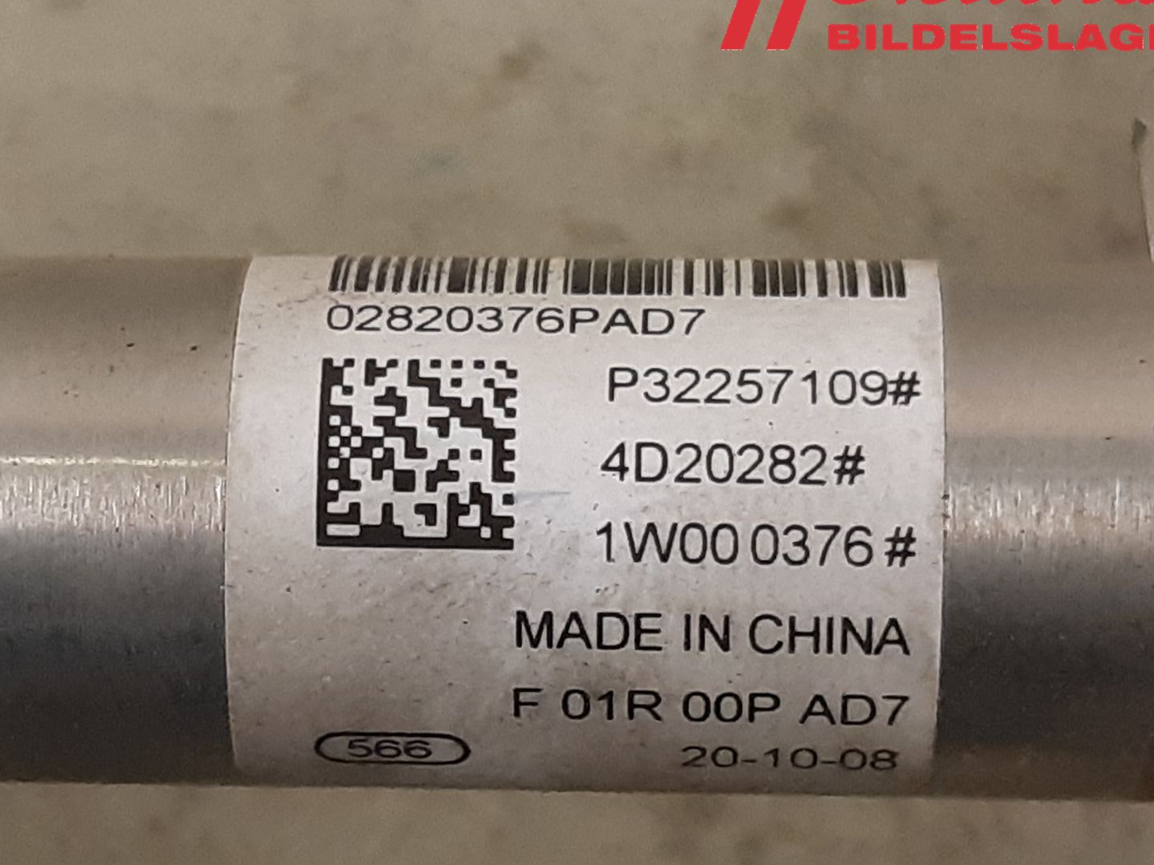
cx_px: 391
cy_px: 530
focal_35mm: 37
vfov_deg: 38.5
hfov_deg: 49.3
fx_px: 1233
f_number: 1.7
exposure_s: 1/50
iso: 200
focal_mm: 3.93
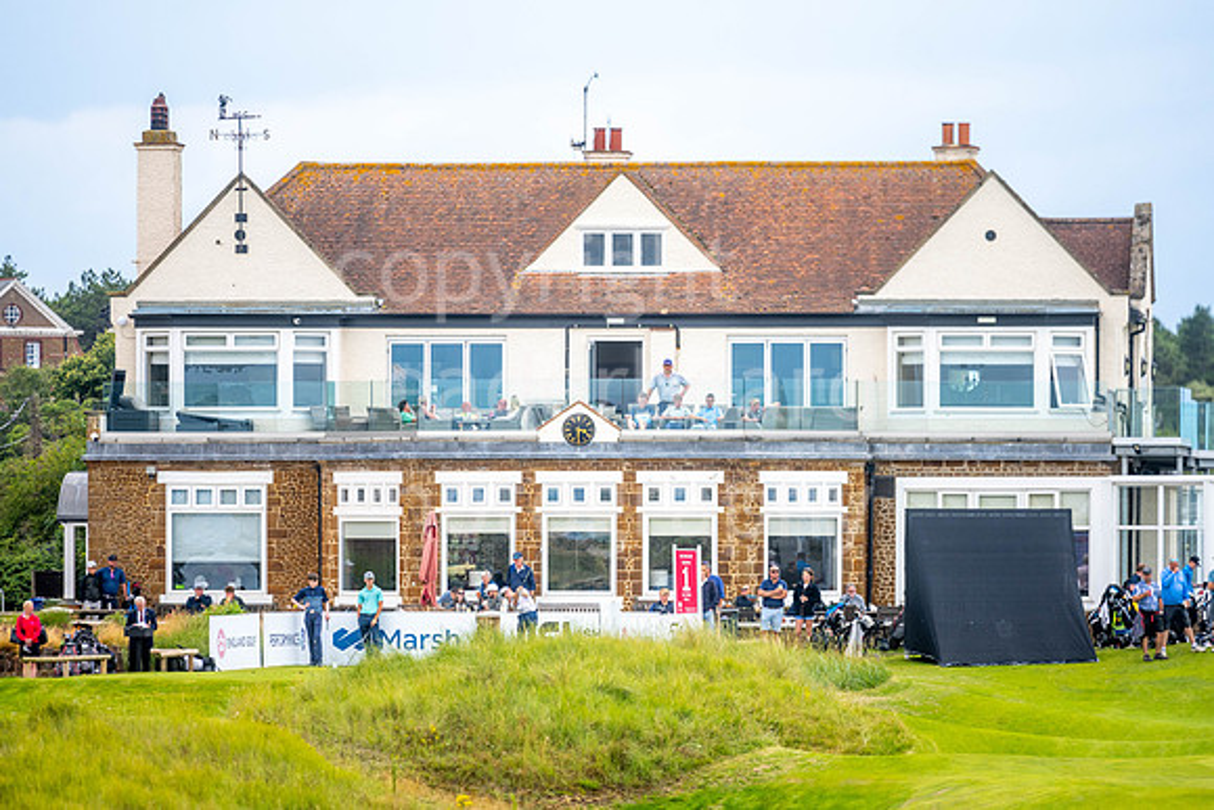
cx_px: 607
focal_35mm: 300
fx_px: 10119
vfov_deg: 4.6
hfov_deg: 6.9
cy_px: 405
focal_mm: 300
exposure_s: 1/800
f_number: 4
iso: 200
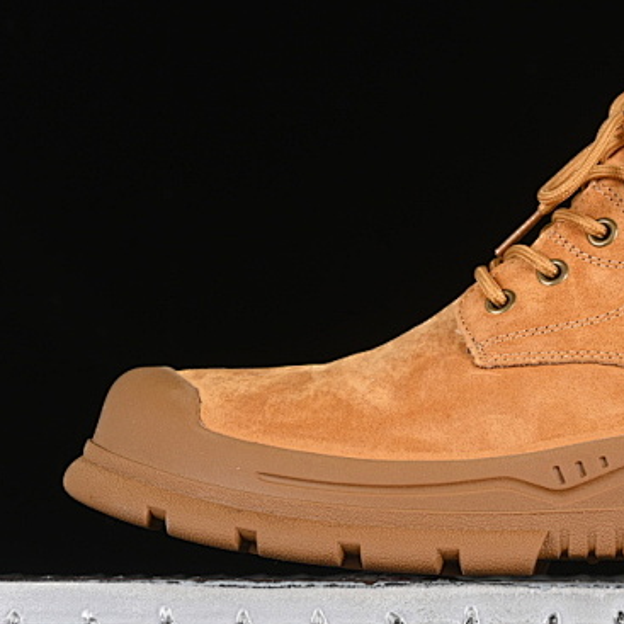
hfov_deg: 12.5
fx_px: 2835
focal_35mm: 139
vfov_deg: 12.6
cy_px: 300
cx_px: 564
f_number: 7.1
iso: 160
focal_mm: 50
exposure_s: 1/80
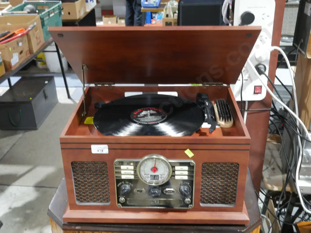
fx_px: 359
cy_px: 116
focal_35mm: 40
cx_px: 156
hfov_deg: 46.8
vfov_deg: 36.0
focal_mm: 20
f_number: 9
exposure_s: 1/25
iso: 3200
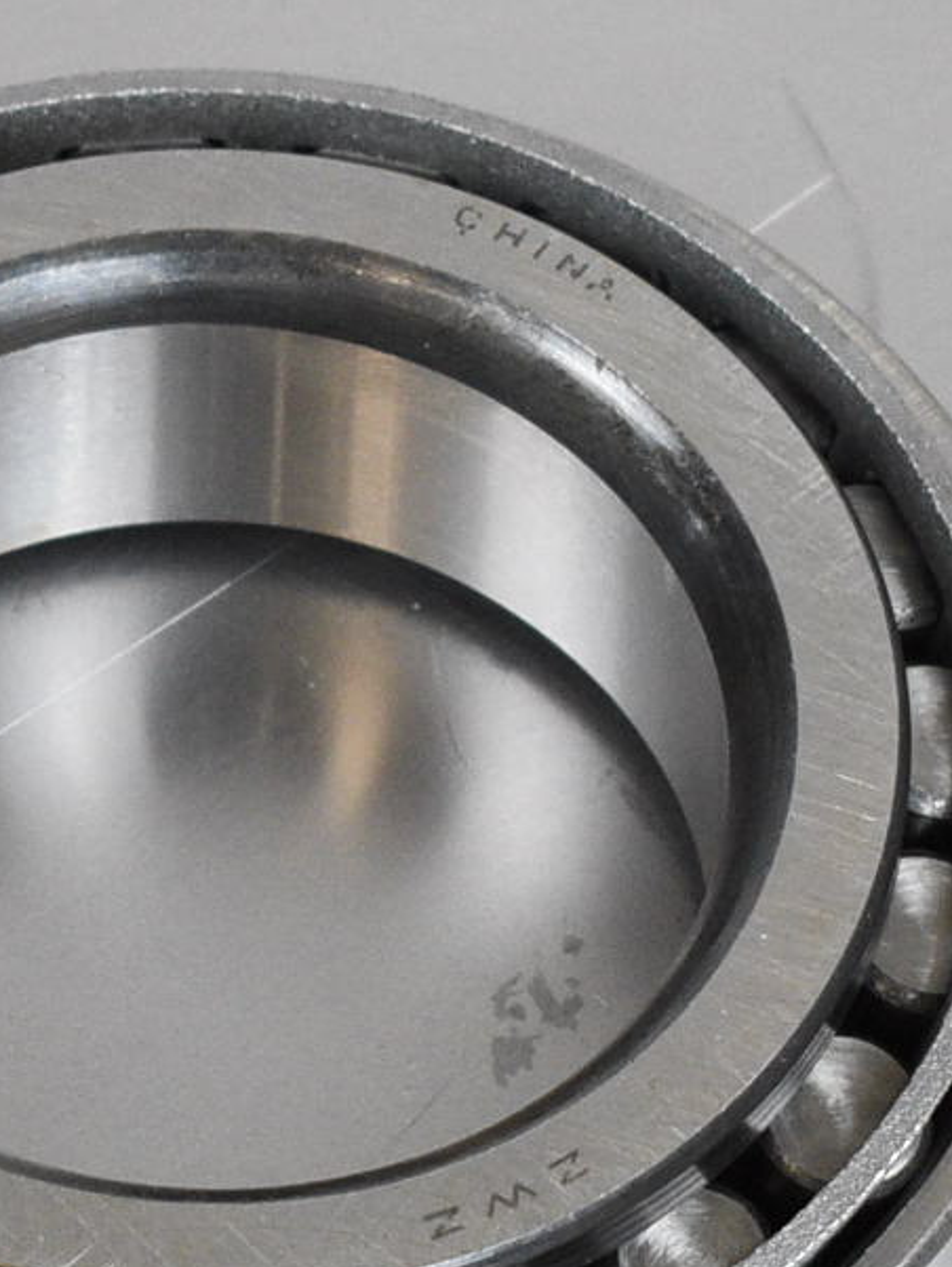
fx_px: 14452
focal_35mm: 394
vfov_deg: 5.0
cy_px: 808
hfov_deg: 3.8
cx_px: 196
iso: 1250
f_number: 8
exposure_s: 1/80
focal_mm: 55
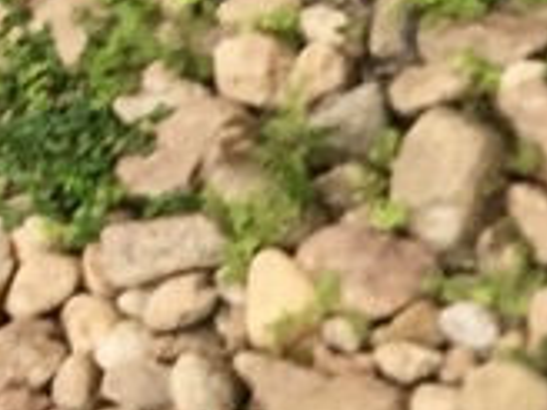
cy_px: 917
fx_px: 3239
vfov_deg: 6.9
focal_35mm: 205
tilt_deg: -59.4
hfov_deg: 7.8
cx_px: 1834
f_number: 1.8
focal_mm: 3.99
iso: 25
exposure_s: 1/30
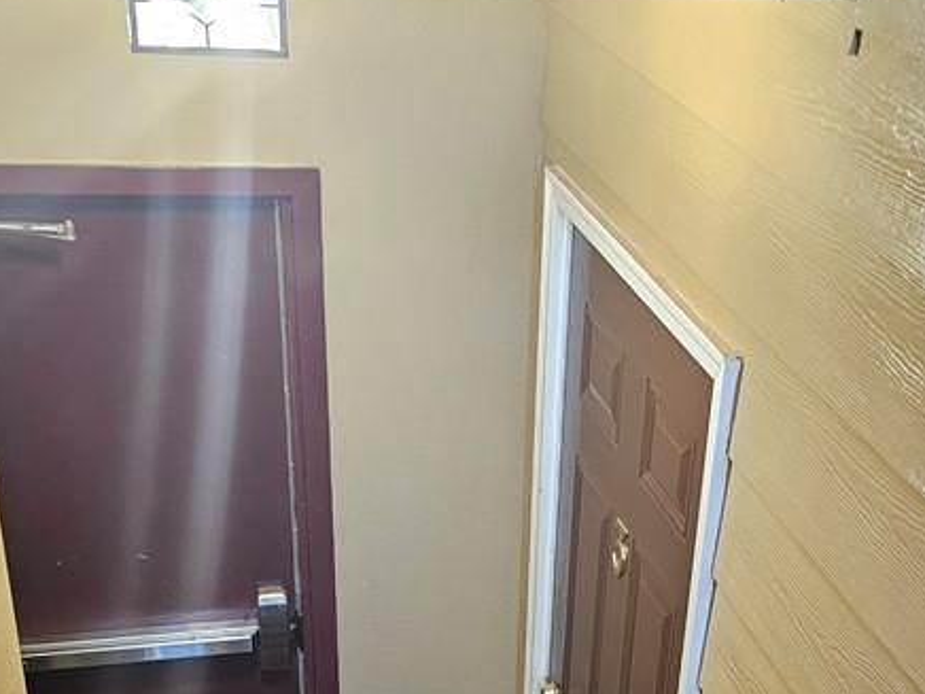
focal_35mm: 54
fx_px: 1443
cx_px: 634
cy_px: 715
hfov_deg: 35.1
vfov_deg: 25.5
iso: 800
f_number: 1.7
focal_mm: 6.3
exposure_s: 1/60
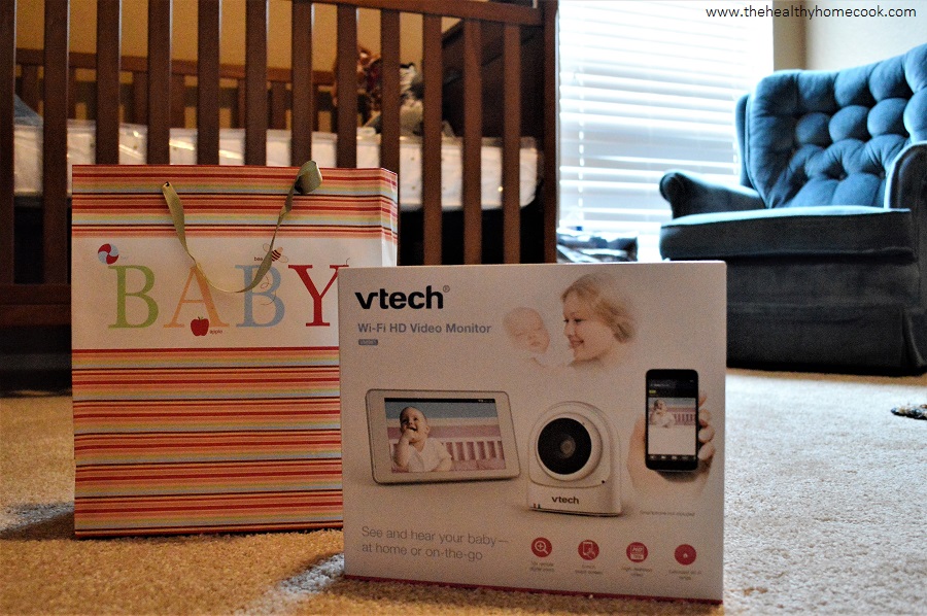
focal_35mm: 27
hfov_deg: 67.4
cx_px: 464
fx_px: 694
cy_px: 308
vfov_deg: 47.8
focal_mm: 18
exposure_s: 1/125
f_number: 3.5
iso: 3200
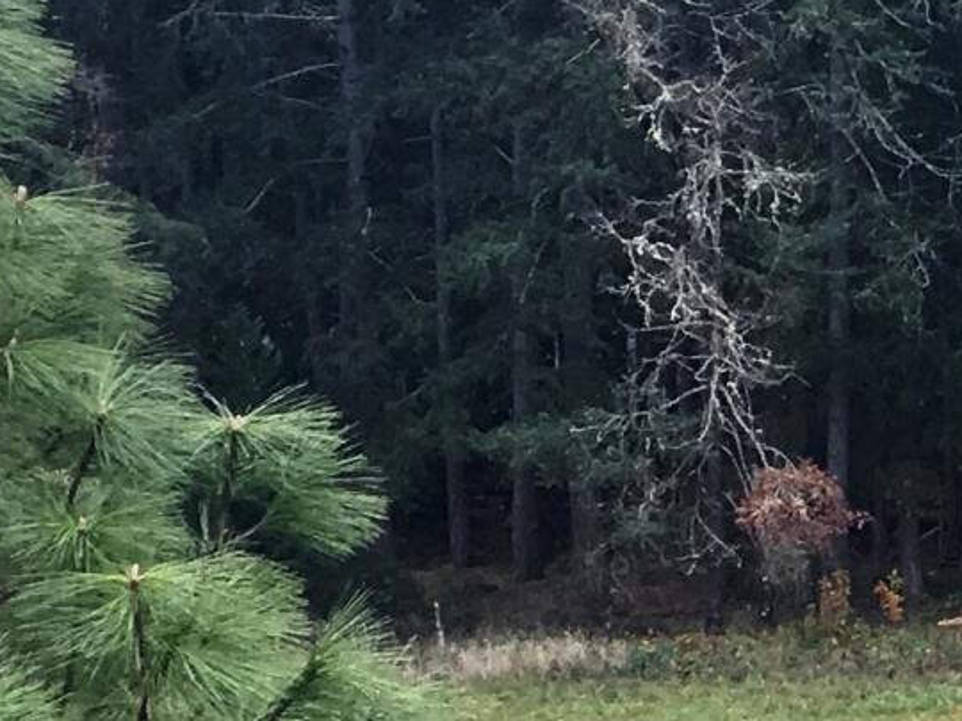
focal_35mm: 161
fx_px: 4474
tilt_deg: -10.3
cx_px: 1628
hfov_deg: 11.5
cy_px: 1246
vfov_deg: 8.9
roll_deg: -2.5
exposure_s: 1/162
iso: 25
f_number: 2.2
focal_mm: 4.15
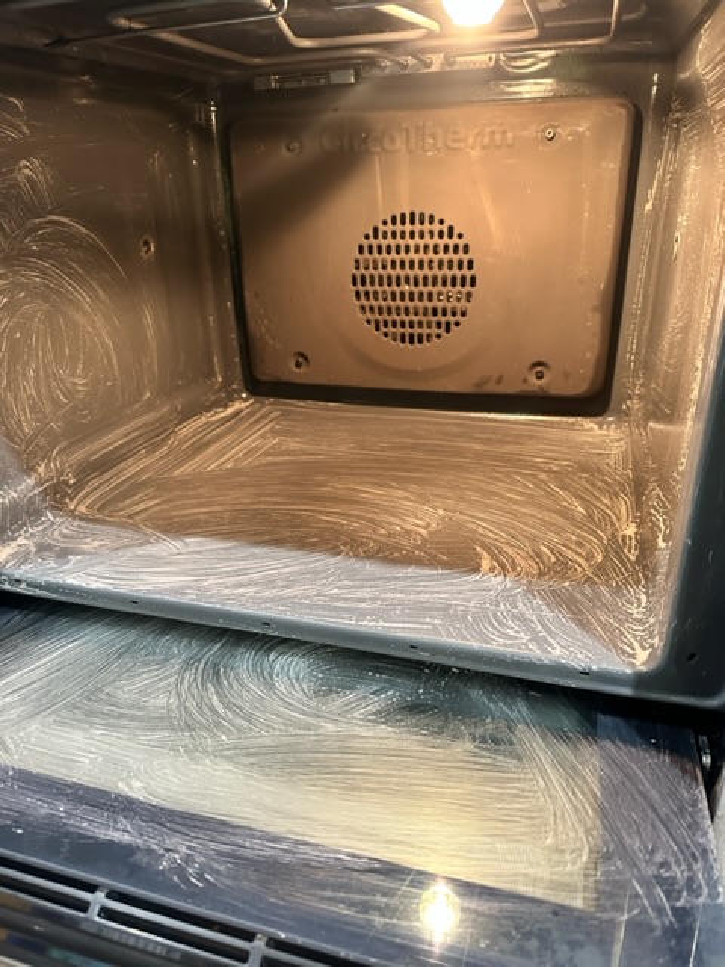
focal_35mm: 24
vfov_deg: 71.6
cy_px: 484
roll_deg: +2.4
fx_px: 670
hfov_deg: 56.8
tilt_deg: -24.0
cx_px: 362
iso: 400
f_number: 1.78
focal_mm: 6.86
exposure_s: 1/50
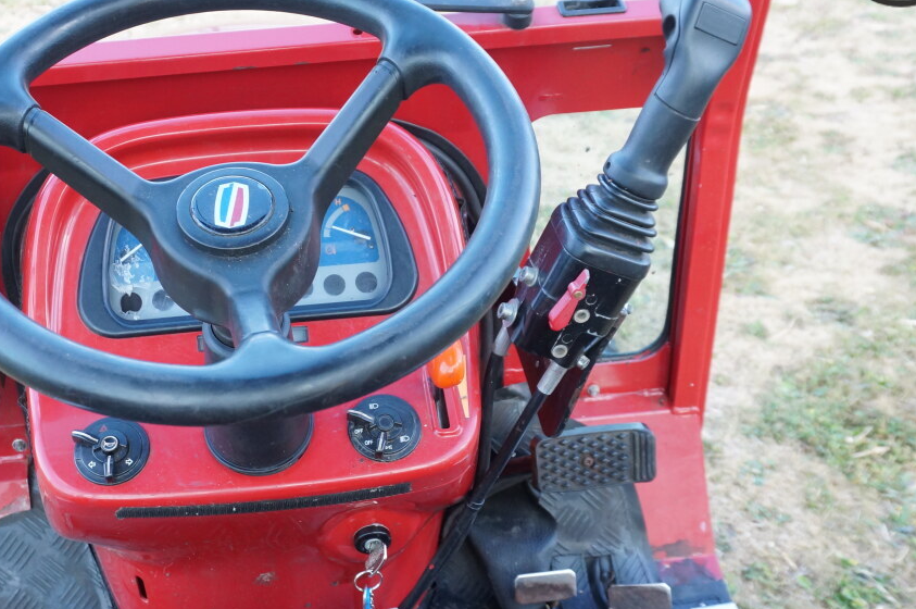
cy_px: 268
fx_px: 1042
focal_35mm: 41
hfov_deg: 47.0
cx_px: 337
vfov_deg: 32.5
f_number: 5
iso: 800
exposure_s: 1/100
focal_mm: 18
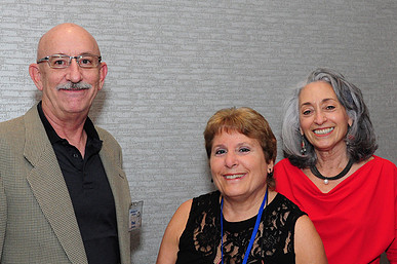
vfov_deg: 22.3
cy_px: 148
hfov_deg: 33.0
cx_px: 215
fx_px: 669
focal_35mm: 61
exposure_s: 1/60
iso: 1000
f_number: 6.3
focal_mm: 27
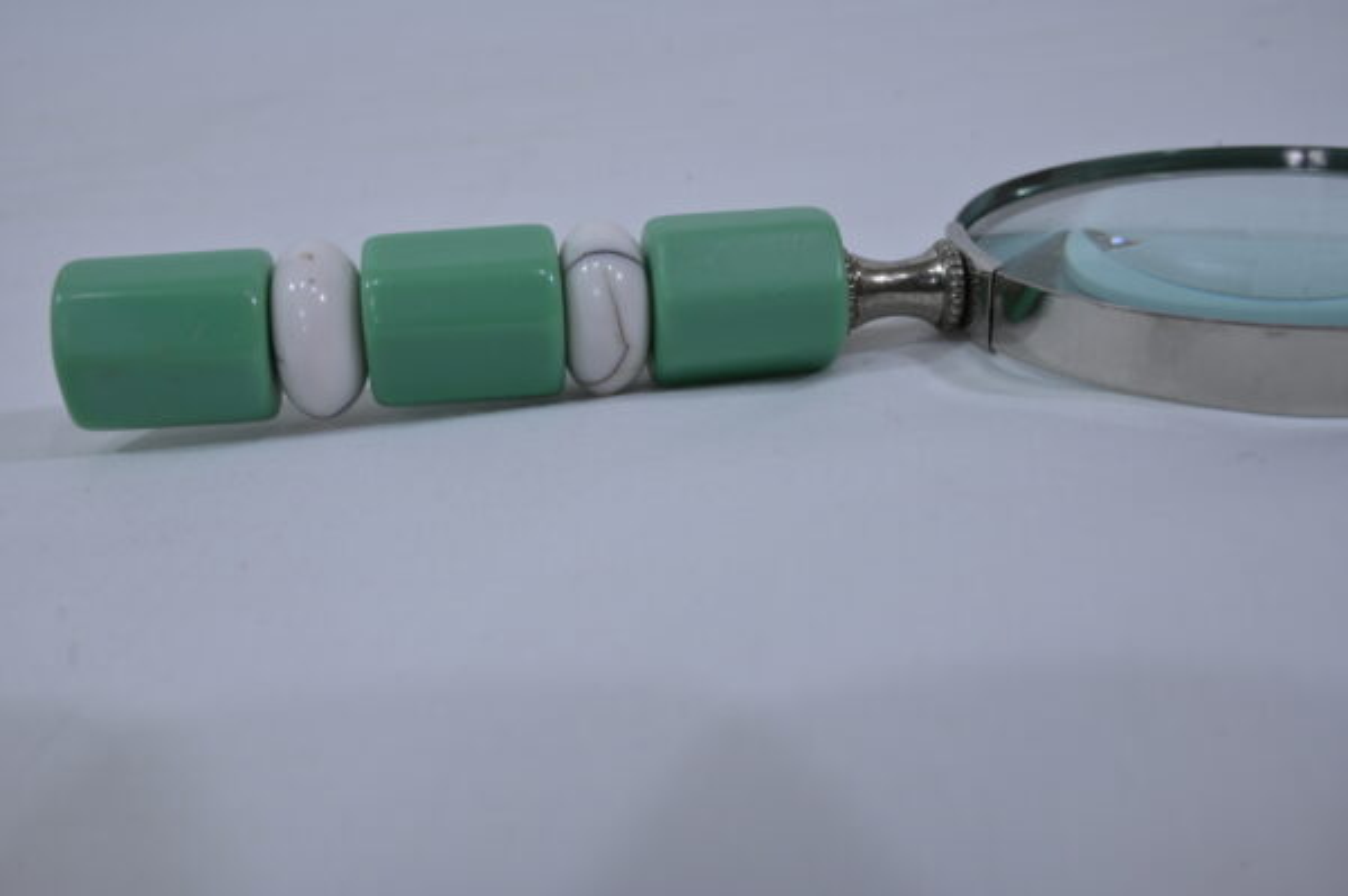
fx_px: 1347
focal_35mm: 36
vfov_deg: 36.8
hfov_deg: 53.2
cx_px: 674
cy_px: 448
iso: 640
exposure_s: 1/125
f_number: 10
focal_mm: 36
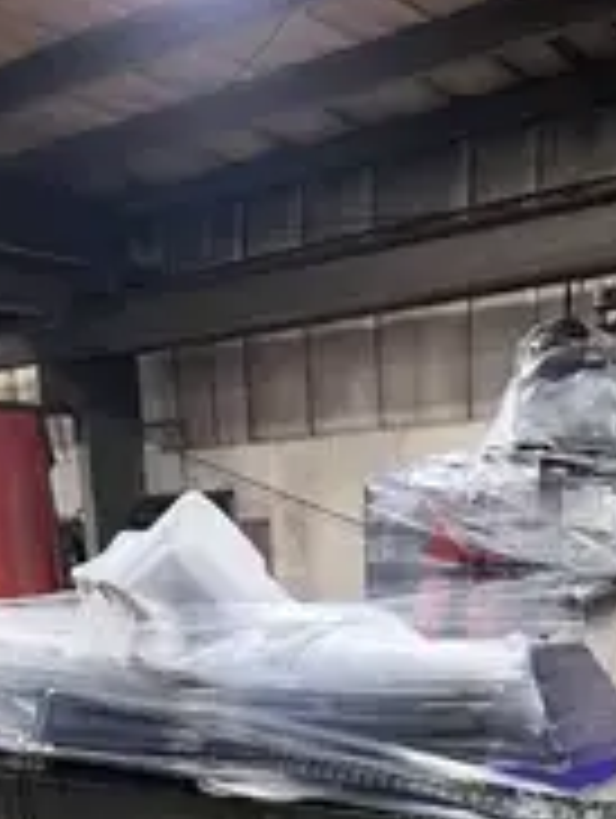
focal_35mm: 57
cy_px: 868
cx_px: 387
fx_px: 1349
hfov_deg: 25.6
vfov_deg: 30.6
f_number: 1.5
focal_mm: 5.7
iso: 320
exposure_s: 1/60
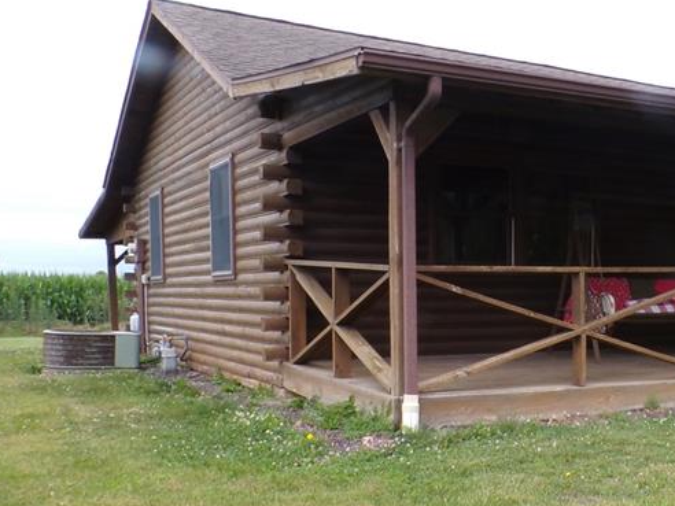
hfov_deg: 34.9
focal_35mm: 50
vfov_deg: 28.9
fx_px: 975
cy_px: 341
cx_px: 667
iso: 100
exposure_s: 1/60
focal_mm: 4.3
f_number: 7.7
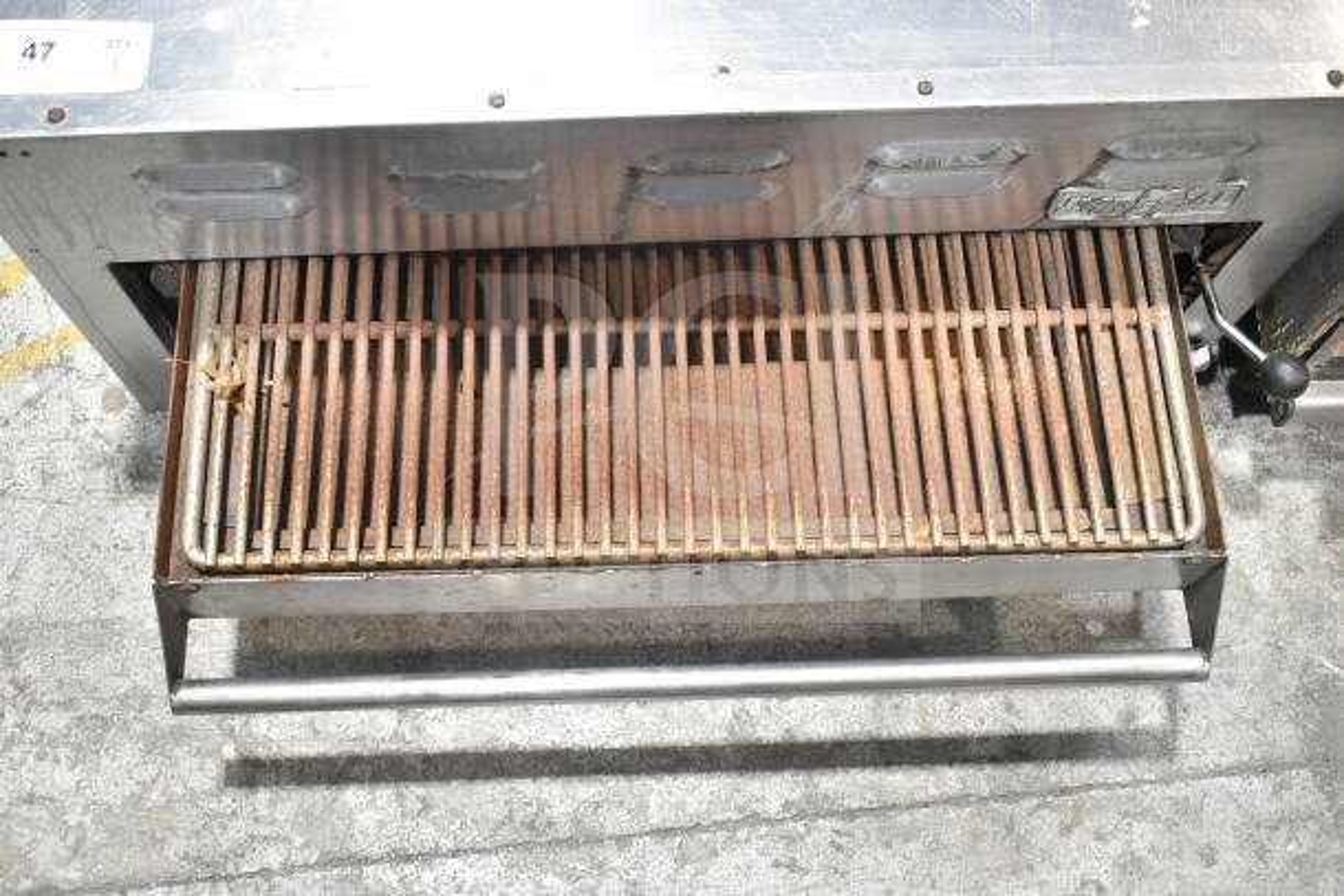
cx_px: 672
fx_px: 1456
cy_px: 448
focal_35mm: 39
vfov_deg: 34.2
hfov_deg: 49.5
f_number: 4.5
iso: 1600
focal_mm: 26
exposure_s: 1/80
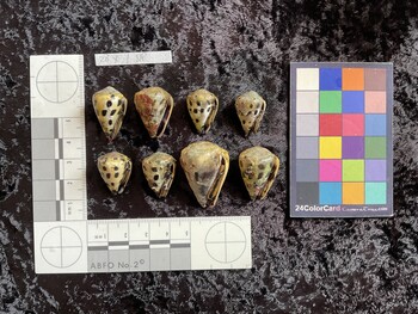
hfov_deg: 61.6
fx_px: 350
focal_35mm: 29
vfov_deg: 48.3
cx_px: 209
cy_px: 157
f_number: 1.8
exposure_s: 1/60
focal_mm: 3
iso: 40
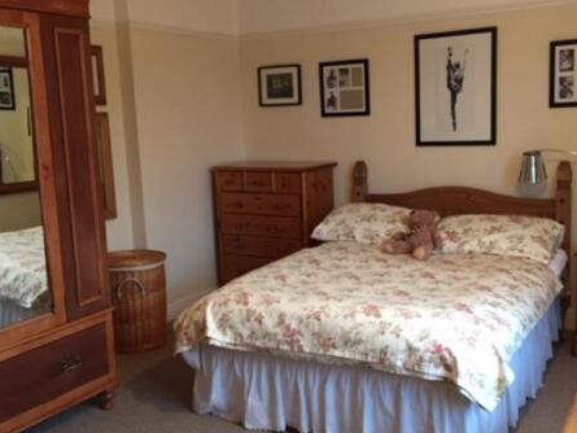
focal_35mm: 38
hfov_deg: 48.9
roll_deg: +2.0
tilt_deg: -9.2
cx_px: 304
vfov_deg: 37.7
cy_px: 220
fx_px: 634
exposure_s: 1/25
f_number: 2.2
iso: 250
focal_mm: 4.15
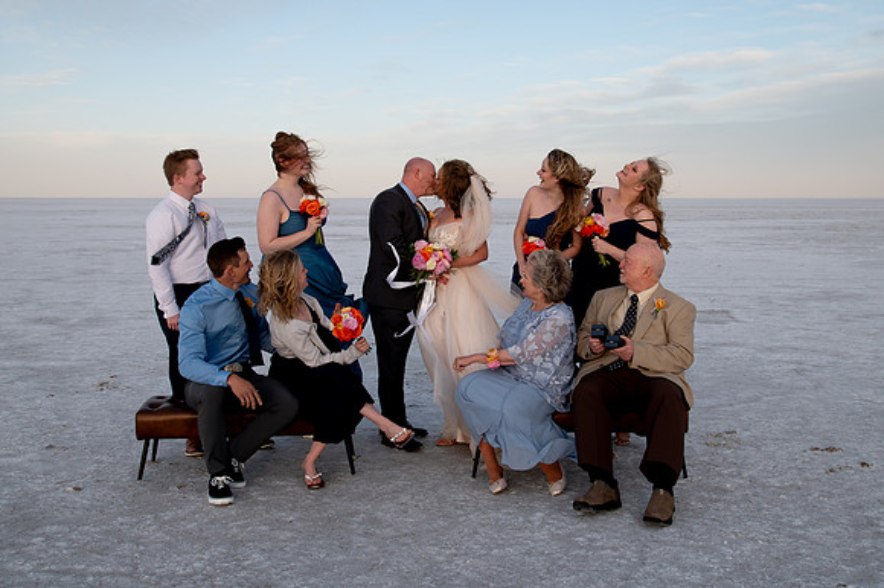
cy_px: 242
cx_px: 459
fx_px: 951
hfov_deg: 49.9
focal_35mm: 39
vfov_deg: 34.3
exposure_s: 1/320
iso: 200
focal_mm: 32
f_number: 6.3
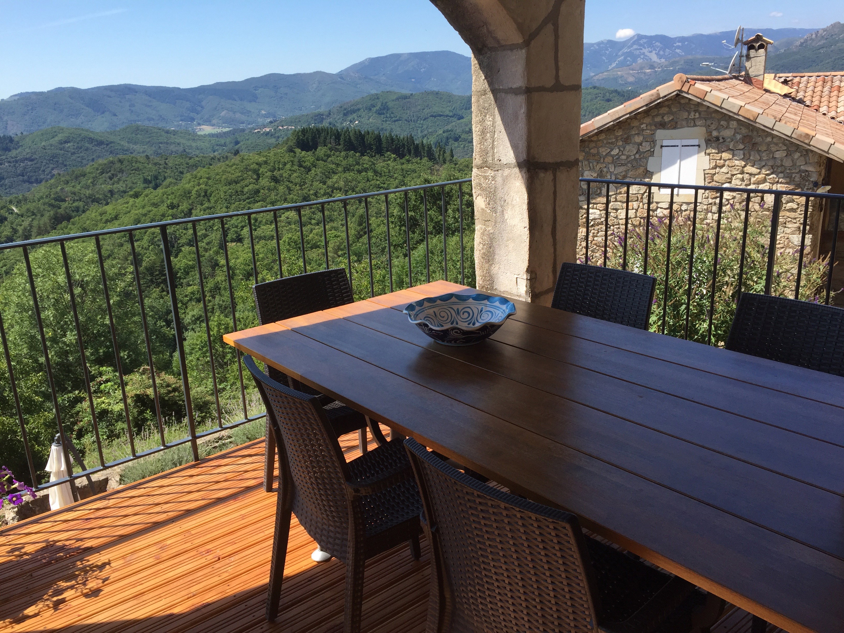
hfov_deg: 61.7
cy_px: 316
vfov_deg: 48.2
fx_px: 707
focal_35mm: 29
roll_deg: +2.0
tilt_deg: -17.0
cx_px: 422
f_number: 2.2
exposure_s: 1/1014
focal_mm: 4.15
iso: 32
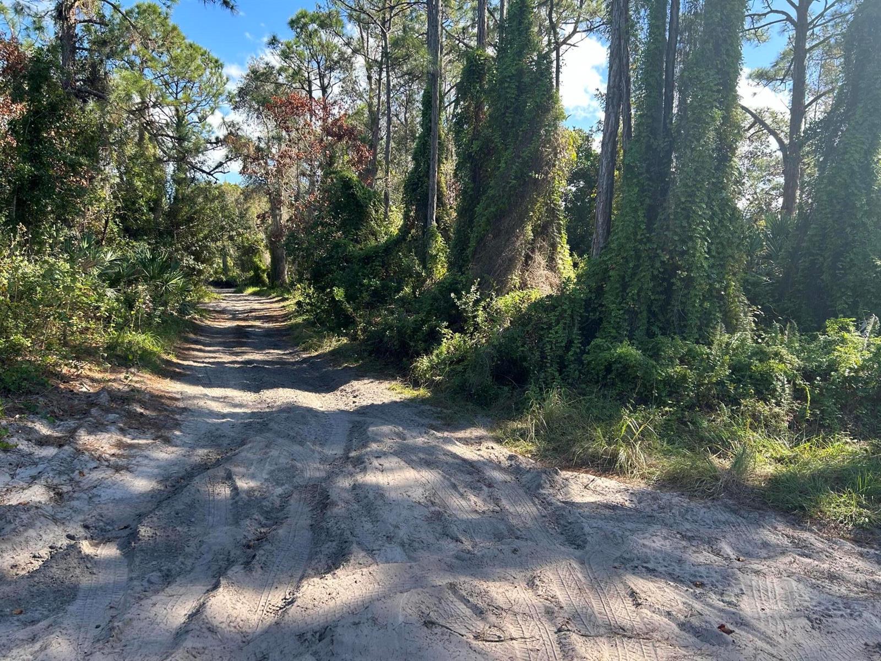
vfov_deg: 53.1
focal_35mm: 26
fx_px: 662
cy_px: 330
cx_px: 440
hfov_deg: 67.3
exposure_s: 1/674
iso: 50
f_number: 1.5
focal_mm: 5.7
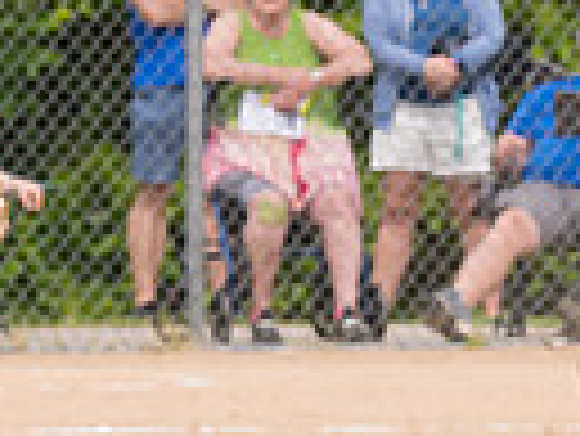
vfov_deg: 1.5
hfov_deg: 2.0
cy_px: 319
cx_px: -166
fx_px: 16788
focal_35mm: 1001
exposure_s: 1/1600
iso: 320
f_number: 5.6
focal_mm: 155
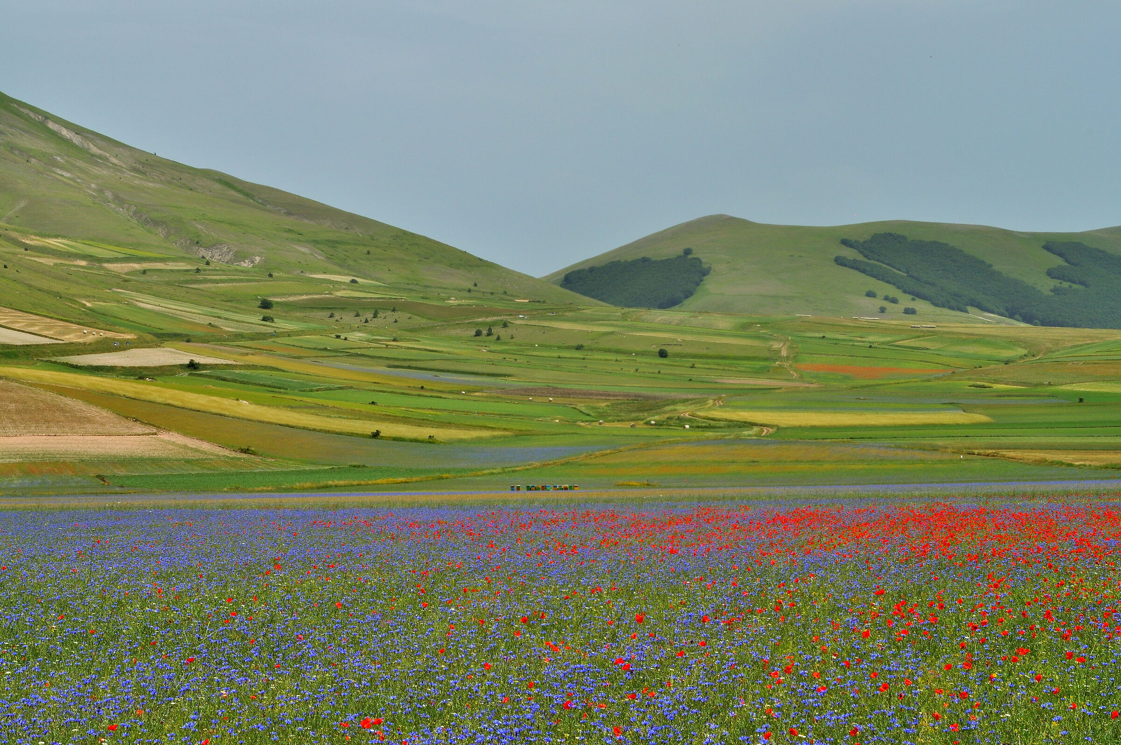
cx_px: 560
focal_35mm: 82
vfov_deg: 16.5
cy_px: 372
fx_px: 2566
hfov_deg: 24.6
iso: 200
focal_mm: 55
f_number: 16
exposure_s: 1/250
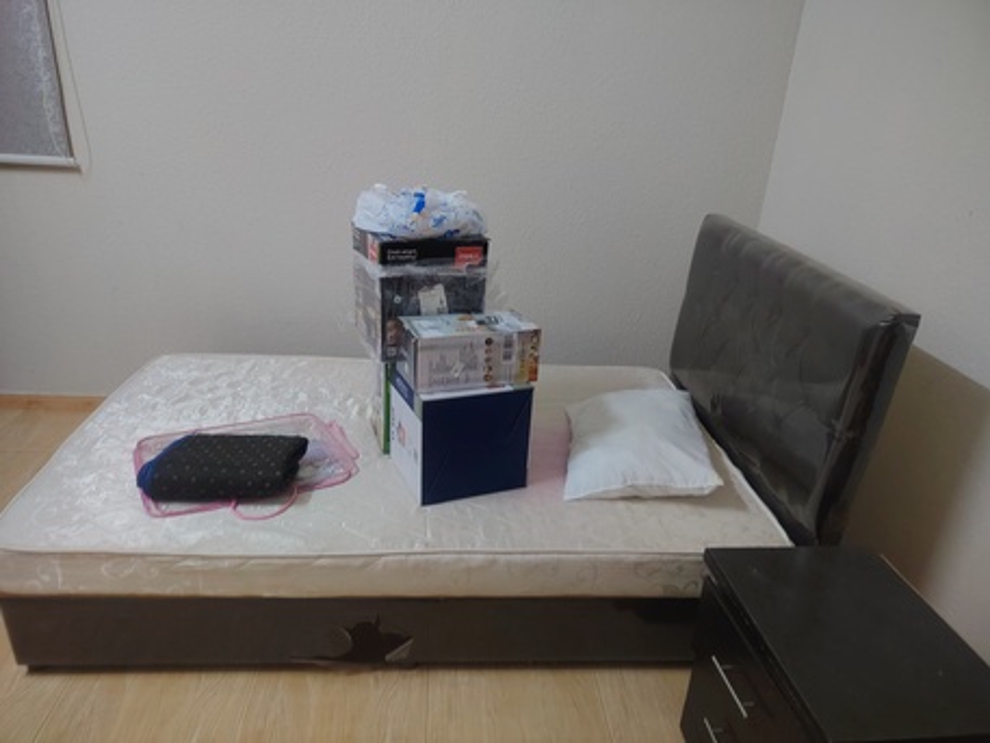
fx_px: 687
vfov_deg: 56.8
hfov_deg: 71.6
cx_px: 495
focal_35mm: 24
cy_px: 372
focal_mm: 5.25
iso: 2684
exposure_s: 1/25
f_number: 1.75
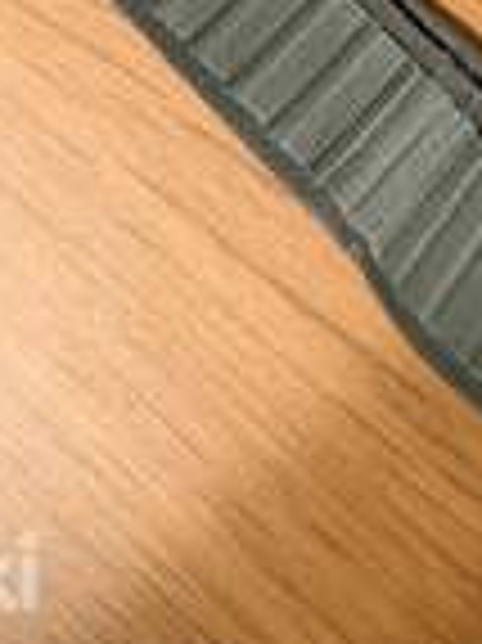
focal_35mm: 84
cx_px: 435
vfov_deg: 19.4
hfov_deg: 17.3
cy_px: -396
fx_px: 1562
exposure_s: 1/50
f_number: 1.78
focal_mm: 6.76
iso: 250
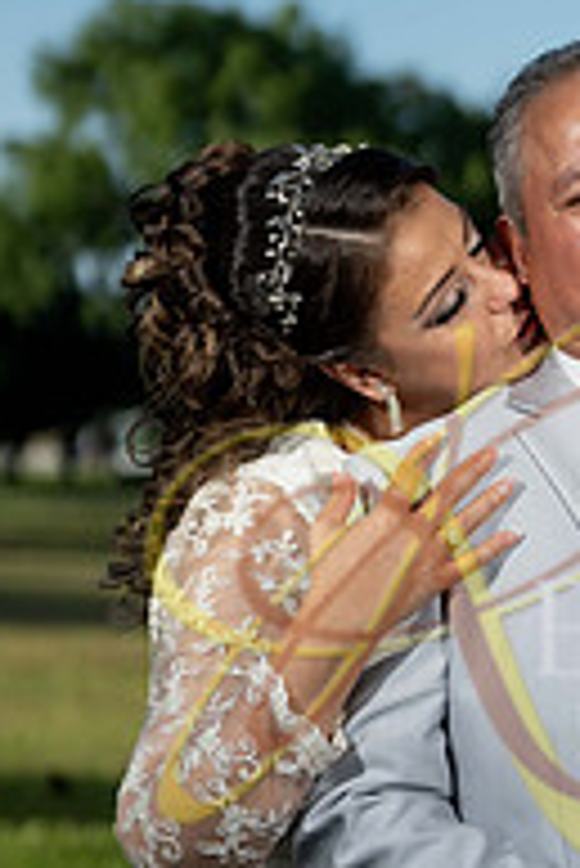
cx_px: 647
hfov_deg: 10.2
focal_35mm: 133
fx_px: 3208
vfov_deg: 15.4
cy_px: 576
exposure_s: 1/4000
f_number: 2.2
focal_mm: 57
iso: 200
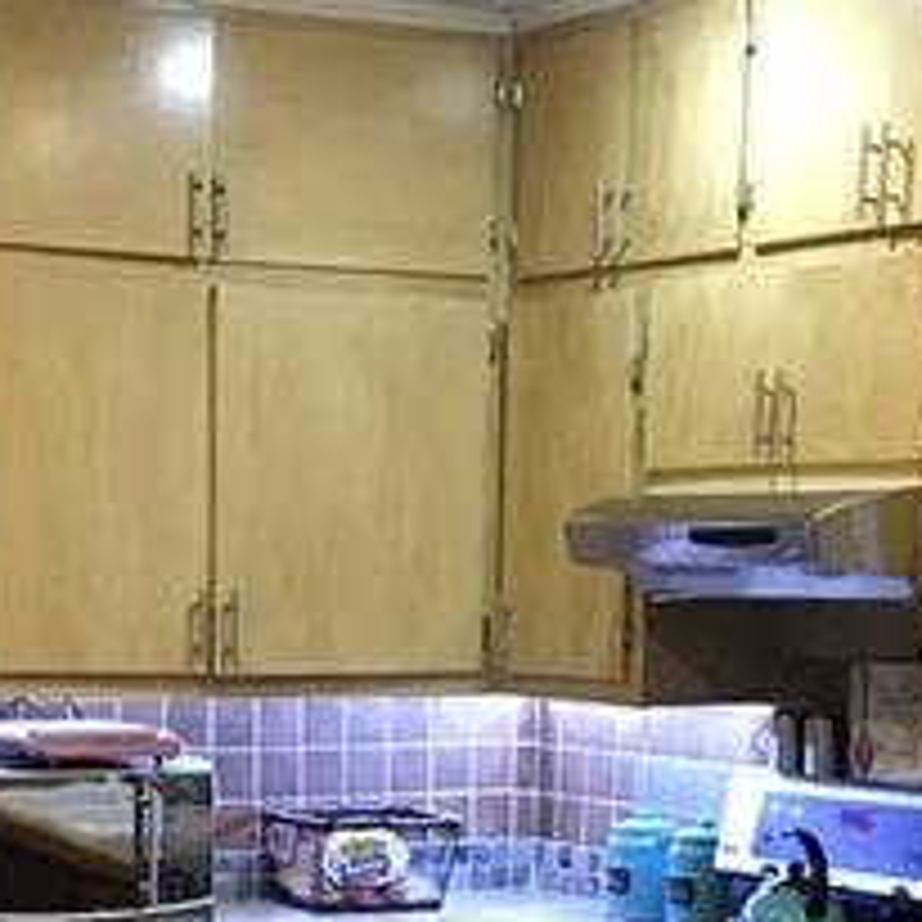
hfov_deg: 18.0
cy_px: 1223
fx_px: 2893
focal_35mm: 96
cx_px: 229
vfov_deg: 17.0
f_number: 2.2
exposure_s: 1/17
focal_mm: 4.15
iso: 200
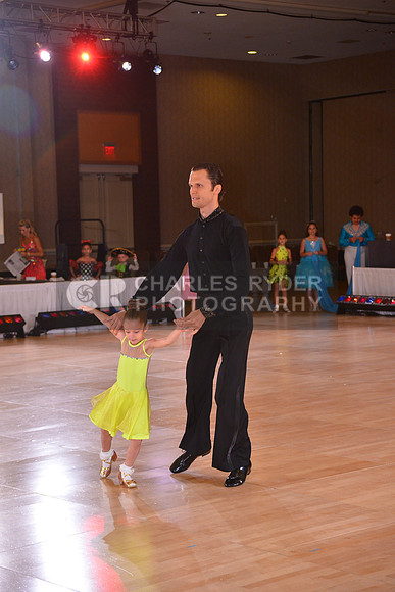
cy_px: 296
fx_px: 1316
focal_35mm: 80
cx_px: 198
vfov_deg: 25.4
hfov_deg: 17.1
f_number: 5
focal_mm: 80
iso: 2000
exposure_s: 1/250
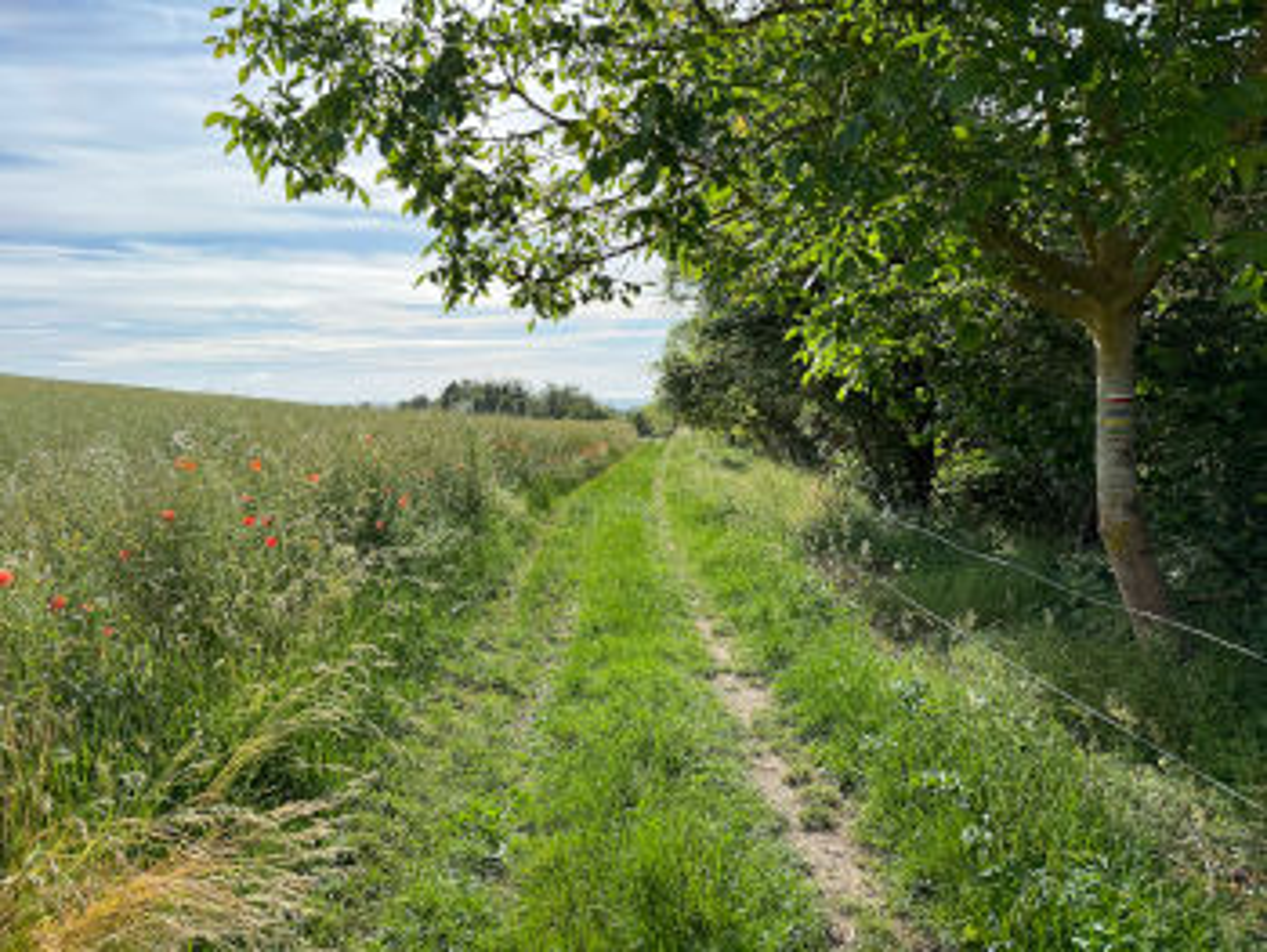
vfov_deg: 56.9
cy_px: 476
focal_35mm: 24
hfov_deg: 71.6
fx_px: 879
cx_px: 634
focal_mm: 6.76
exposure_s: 1/5319
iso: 100
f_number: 1.78
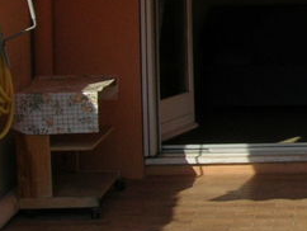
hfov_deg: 11.6
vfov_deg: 9.4
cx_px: 553
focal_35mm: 157
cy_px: 22
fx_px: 1394
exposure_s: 1/706
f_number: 4.8
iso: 64
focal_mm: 7.8
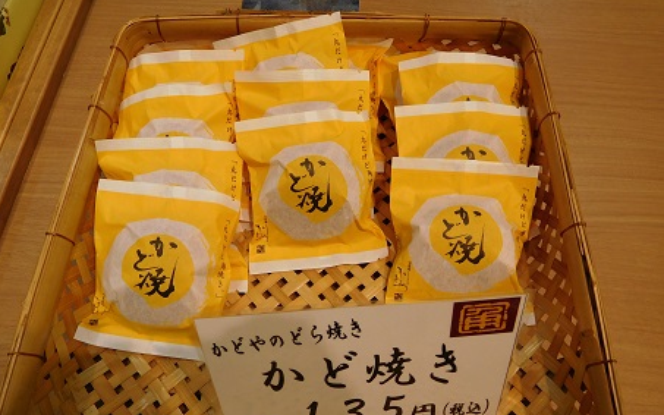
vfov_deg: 46.0
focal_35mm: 27
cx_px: 328
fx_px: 489
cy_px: 223
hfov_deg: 68.4
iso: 125
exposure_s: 1/125
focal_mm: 4.5
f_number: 3.4
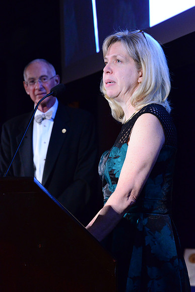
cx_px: 98
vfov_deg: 18.6
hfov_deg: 12.5
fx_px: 893
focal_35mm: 110
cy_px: 146
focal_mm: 110
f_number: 8
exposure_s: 1/60
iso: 6400
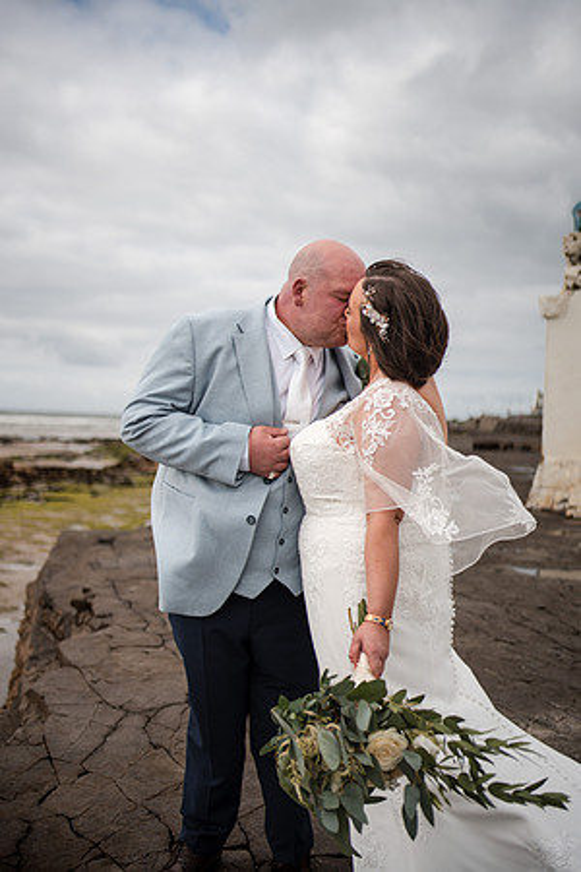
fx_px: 847
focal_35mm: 35
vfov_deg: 54.4
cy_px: 436
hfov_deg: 37.9
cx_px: 290
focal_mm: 35
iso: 100
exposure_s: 1/8000
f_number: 1.8
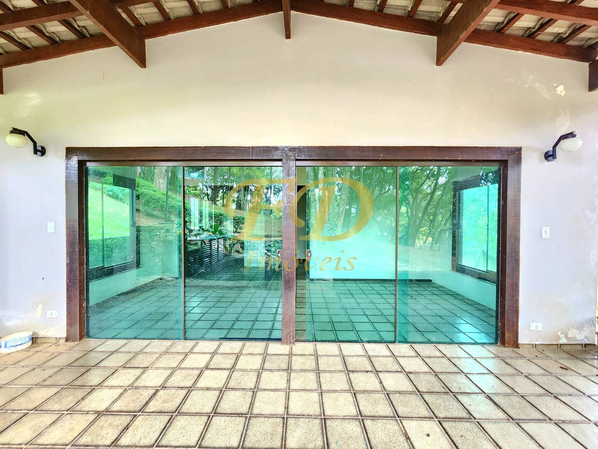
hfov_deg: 106.2
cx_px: 299
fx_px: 225
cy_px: 224
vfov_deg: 89.9
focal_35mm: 13
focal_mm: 2.2
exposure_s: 1/30
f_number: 2.2
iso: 400
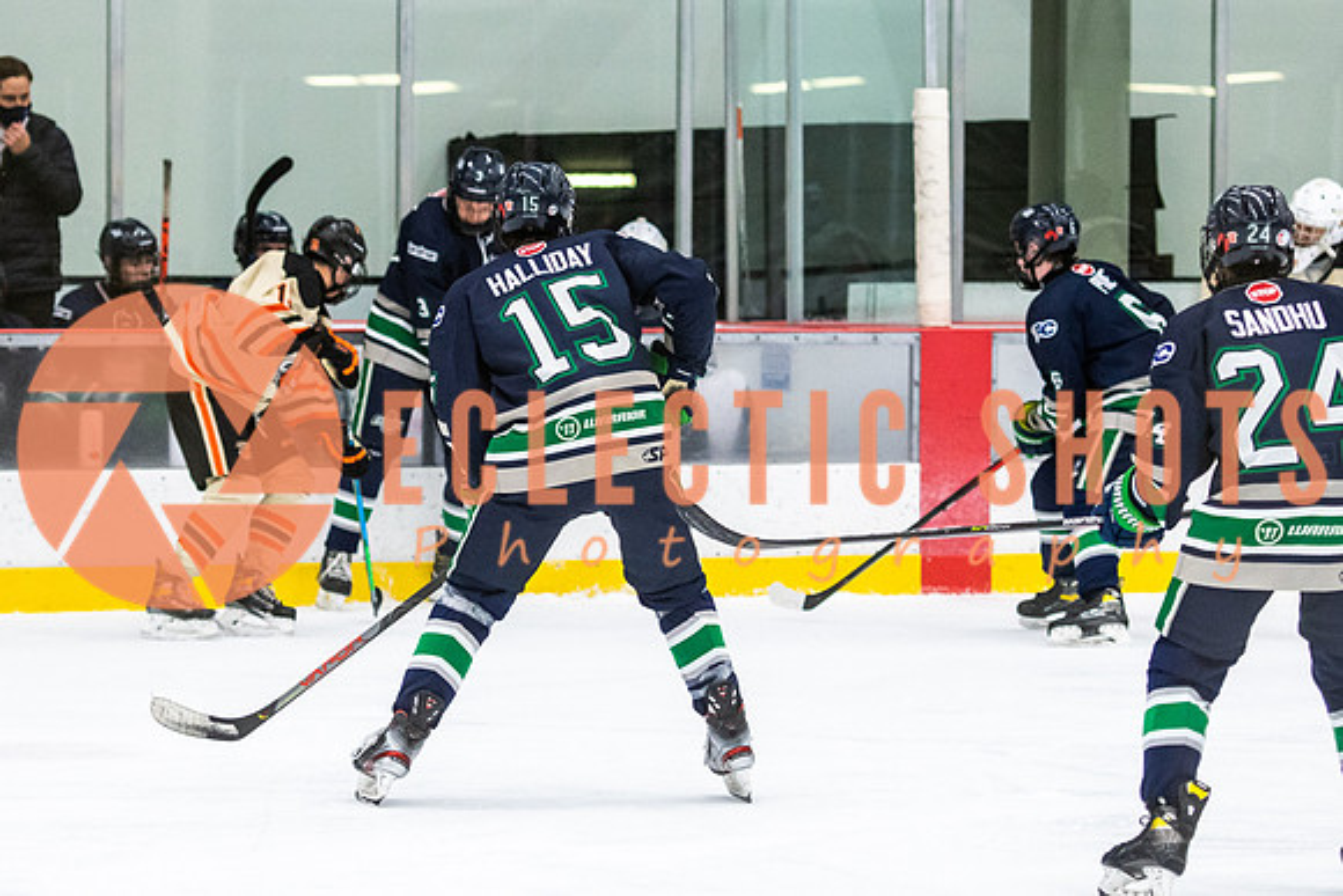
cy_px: 281
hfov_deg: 9.8
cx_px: 490
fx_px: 7802
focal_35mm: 209
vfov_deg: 6.6
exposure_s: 1/640
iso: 1800
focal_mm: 98
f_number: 2.8
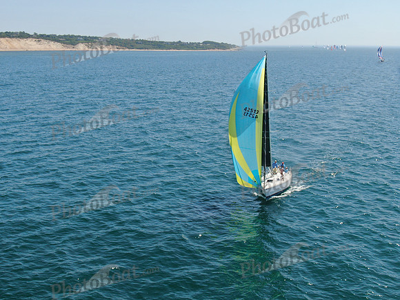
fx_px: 508
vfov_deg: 32.9
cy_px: 150
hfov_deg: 42.9
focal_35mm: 44
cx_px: 200
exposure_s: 1/800
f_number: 3.6
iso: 100
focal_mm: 7.71
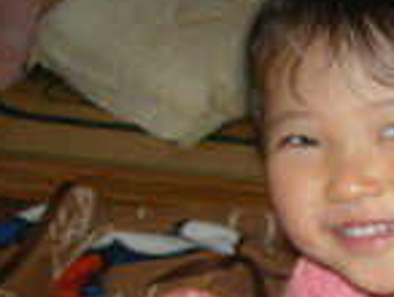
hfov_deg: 17.6
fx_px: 1231
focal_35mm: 108
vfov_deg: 13.4
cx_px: 418
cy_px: 351
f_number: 2.8
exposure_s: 1/30
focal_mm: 5.7
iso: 64
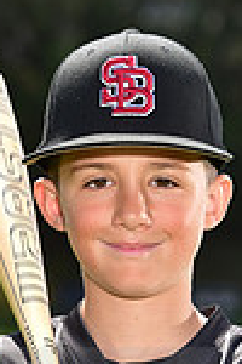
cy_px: 381
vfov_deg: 4.1
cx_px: 142
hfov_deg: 2.7
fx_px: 5082
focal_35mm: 504
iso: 100
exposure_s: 1/250
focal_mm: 130
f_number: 5.6
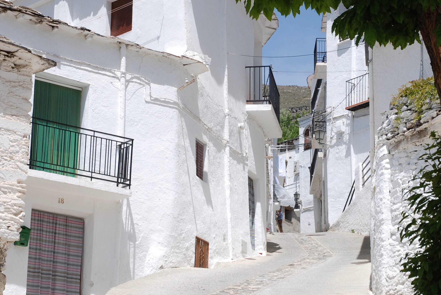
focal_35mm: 96
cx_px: 283
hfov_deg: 21.2
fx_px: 1177
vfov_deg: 14.3
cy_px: 209
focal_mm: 38
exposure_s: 1/250
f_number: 8
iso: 100
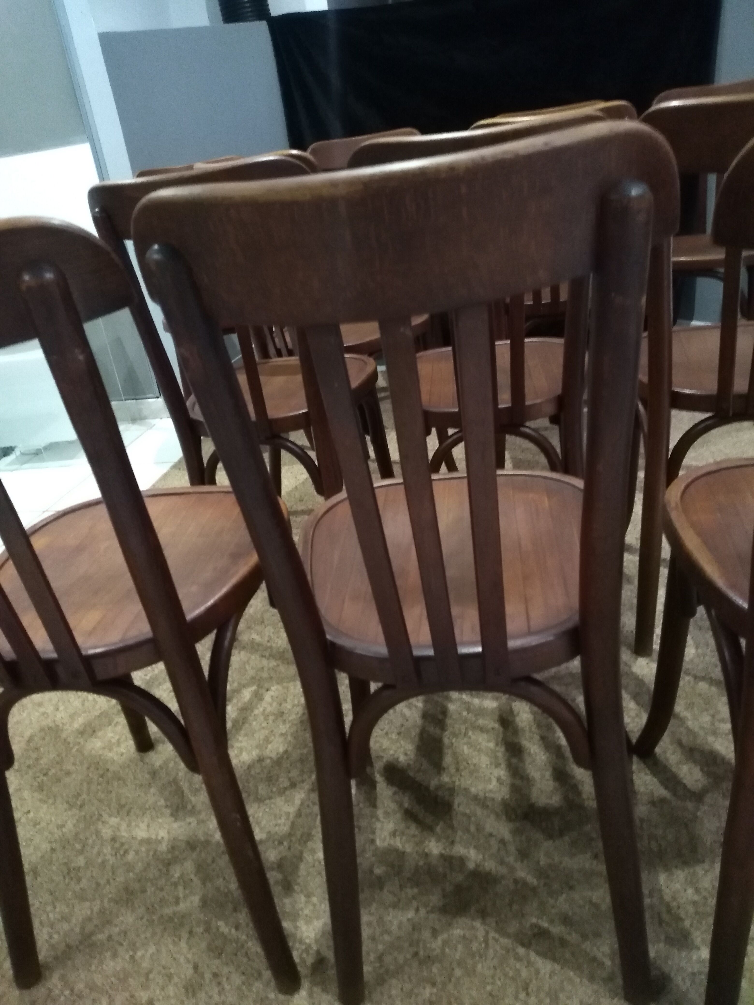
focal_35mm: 26
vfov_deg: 67.3
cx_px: 377
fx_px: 755
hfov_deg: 53.1
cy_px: 502
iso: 1471
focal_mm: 3.54
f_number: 2
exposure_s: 1/14.3
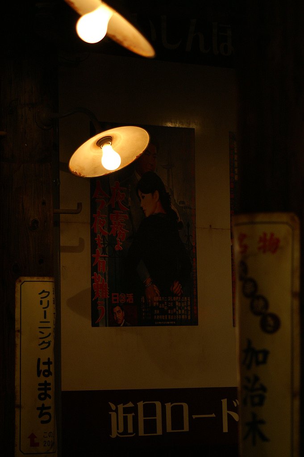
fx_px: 1903
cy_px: 228
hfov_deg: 9.1
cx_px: 152
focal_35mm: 150
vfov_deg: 13.7
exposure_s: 1/50
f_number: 4.5
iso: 400
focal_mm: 100
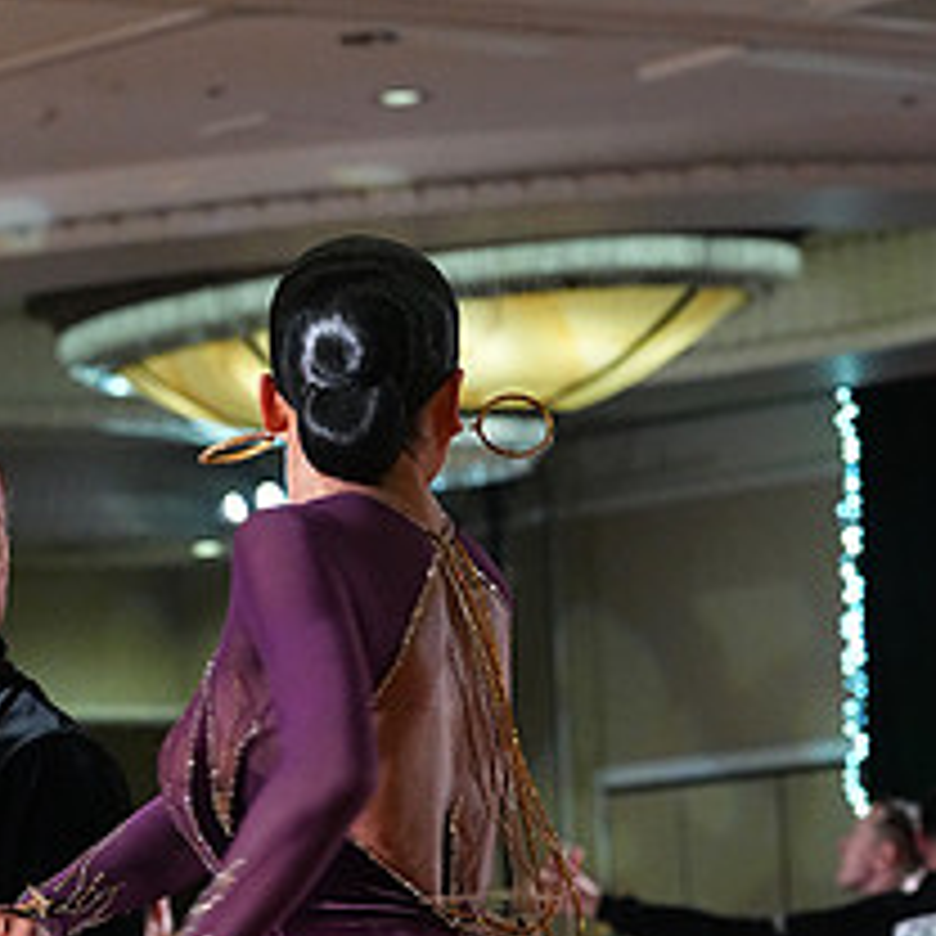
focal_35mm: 225
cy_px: 1192
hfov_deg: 7.8
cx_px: 169
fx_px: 6883
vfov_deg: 7.7
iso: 8000
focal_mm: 95
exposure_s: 1/400
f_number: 5.6
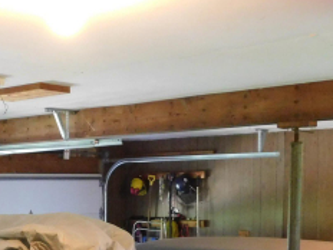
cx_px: 58
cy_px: 253
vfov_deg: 21.4
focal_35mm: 66
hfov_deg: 28.6
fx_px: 635
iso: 500
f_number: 3
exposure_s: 1/8
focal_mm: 4
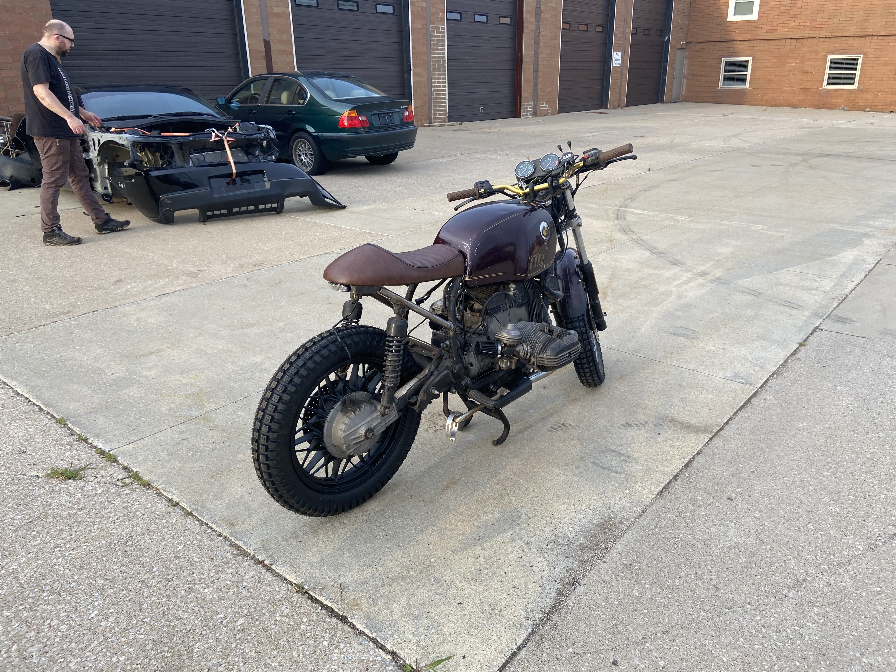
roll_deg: -0.5
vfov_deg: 53.1
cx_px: 448
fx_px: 673
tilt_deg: -17.0
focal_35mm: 26
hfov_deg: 67.3
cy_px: 336
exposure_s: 1/166
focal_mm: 4.25
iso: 32
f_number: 1.8
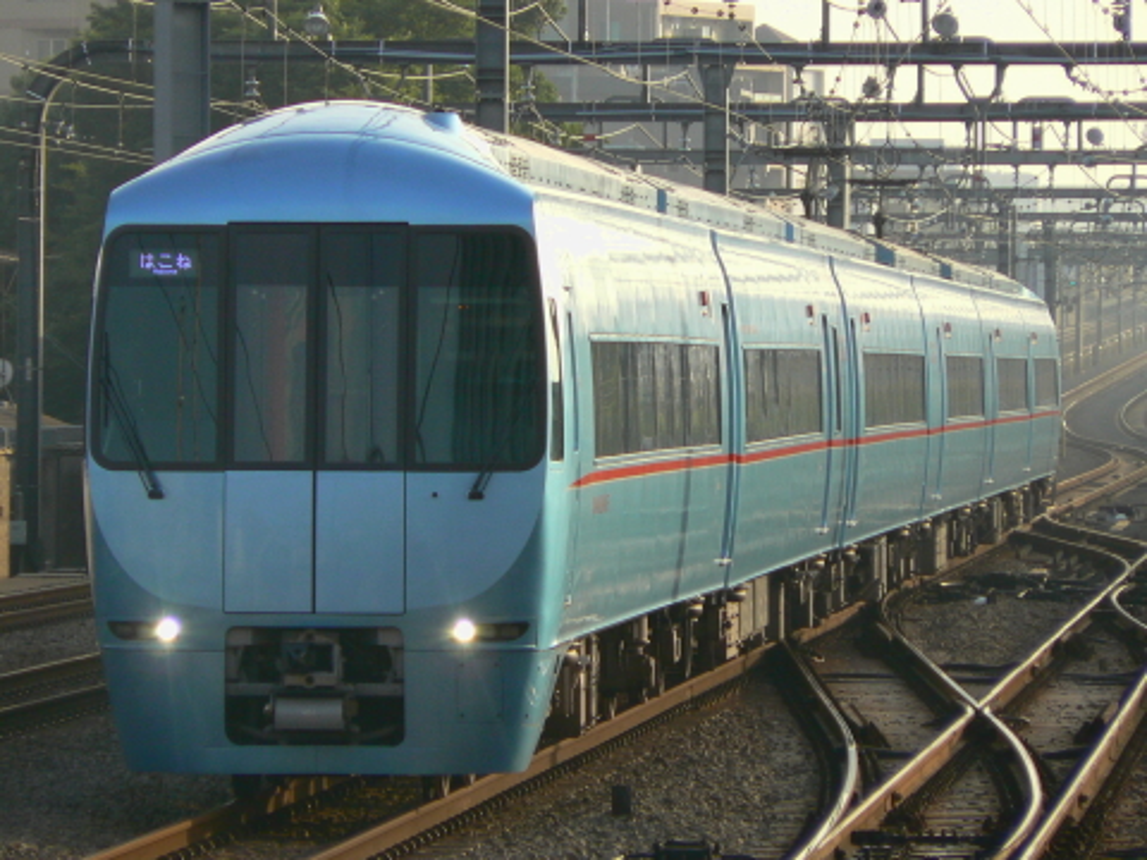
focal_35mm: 306
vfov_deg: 4.9
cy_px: 430
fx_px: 10139
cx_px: 574
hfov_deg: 6.5
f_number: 3.3
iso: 100
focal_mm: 51
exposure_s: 1/640
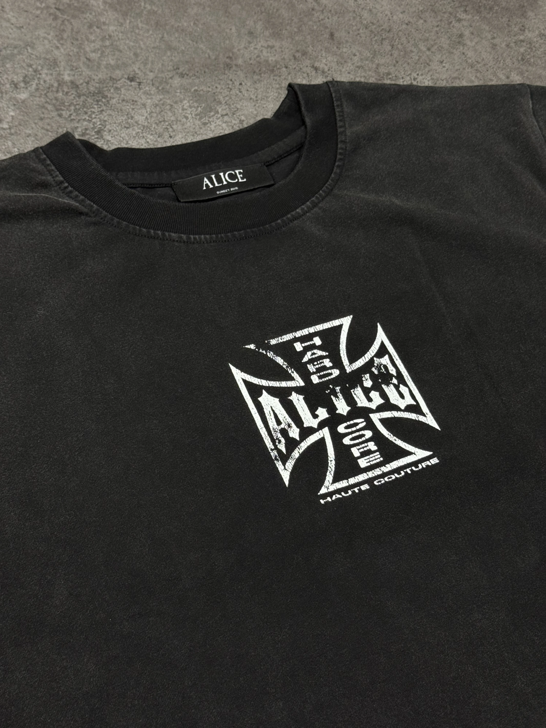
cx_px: 273
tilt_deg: -57.2
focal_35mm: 48
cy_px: 364
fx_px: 1009
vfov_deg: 39.7
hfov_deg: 30.3
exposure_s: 1/120
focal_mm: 6.76
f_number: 1.78
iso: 64
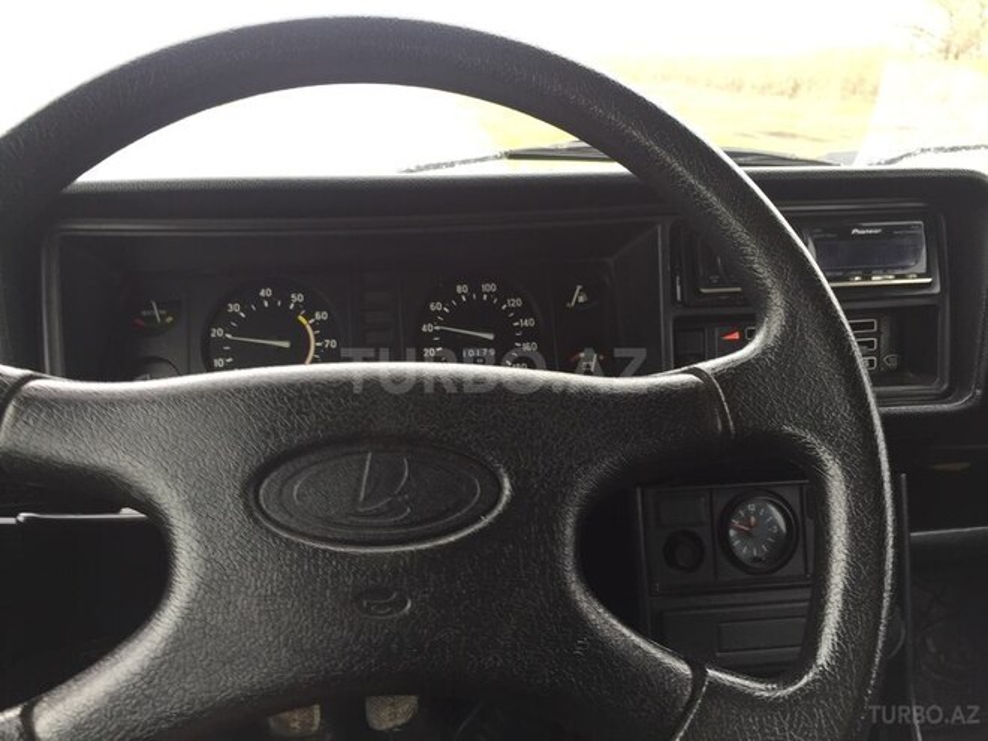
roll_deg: +0.4
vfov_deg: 48.2
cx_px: 494
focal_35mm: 29
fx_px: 828
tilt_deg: -19.6
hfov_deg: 61.7
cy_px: 370
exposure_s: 1/50
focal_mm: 4.15
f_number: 2.2
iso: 40
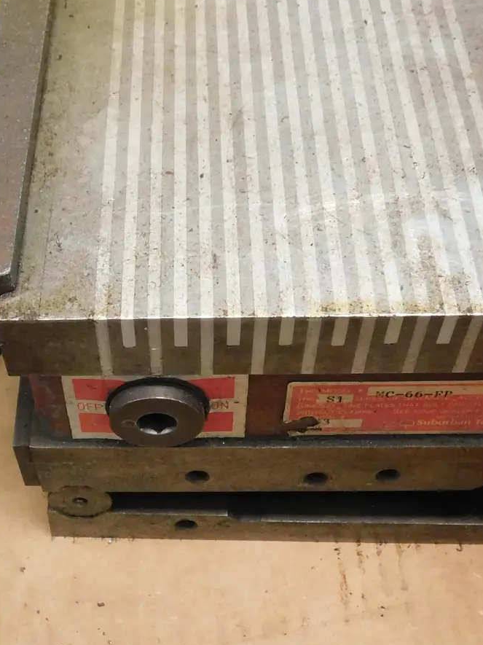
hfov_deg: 27.8
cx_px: 143
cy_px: 380
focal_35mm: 52
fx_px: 968
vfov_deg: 36.7
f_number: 3
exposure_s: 1/30
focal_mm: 4
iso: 320
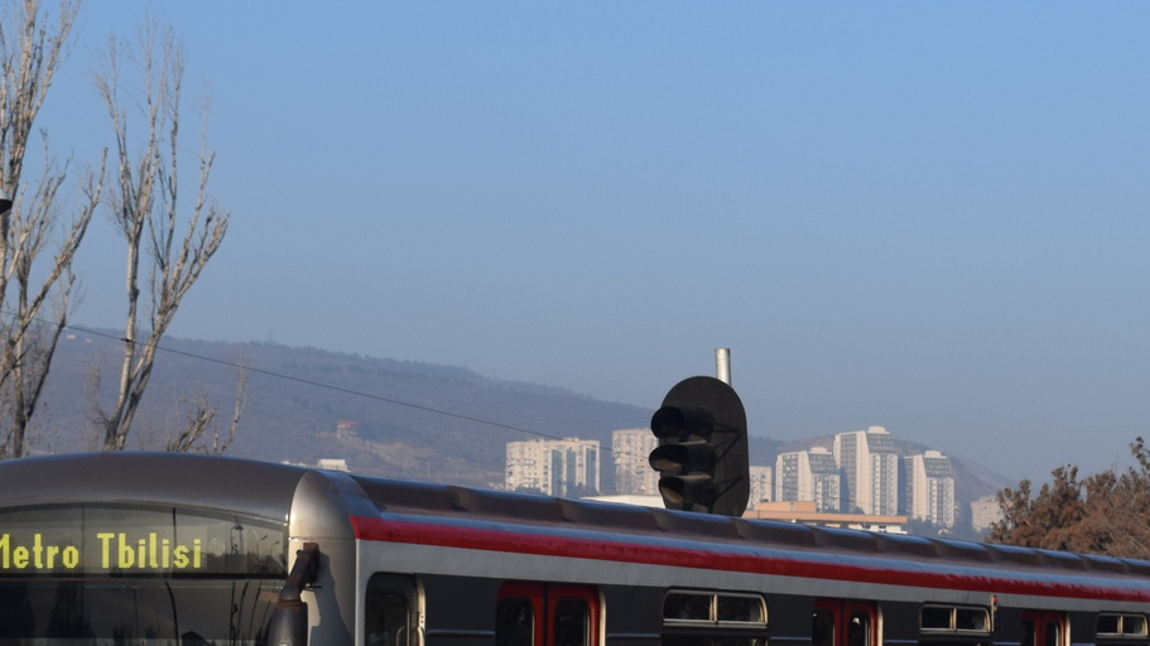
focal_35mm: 106
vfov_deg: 11.3
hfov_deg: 20.2
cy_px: 623
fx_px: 3232
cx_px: 582
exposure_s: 1/1600
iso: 400
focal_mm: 32
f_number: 6.3
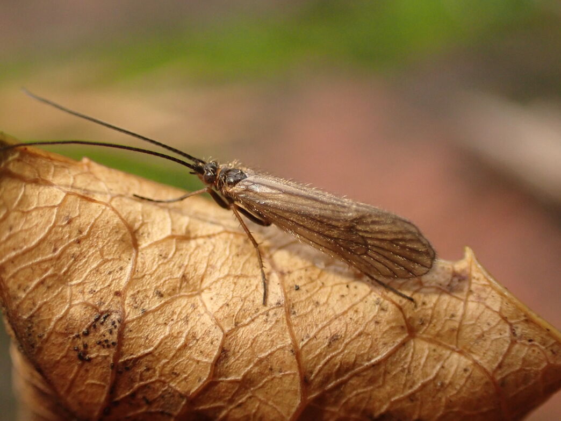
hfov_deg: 31.2
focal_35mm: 62
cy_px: 210
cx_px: 280
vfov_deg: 23.7
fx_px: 1005
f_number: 3.6
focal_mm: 11.09
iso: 800
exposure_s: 1/250
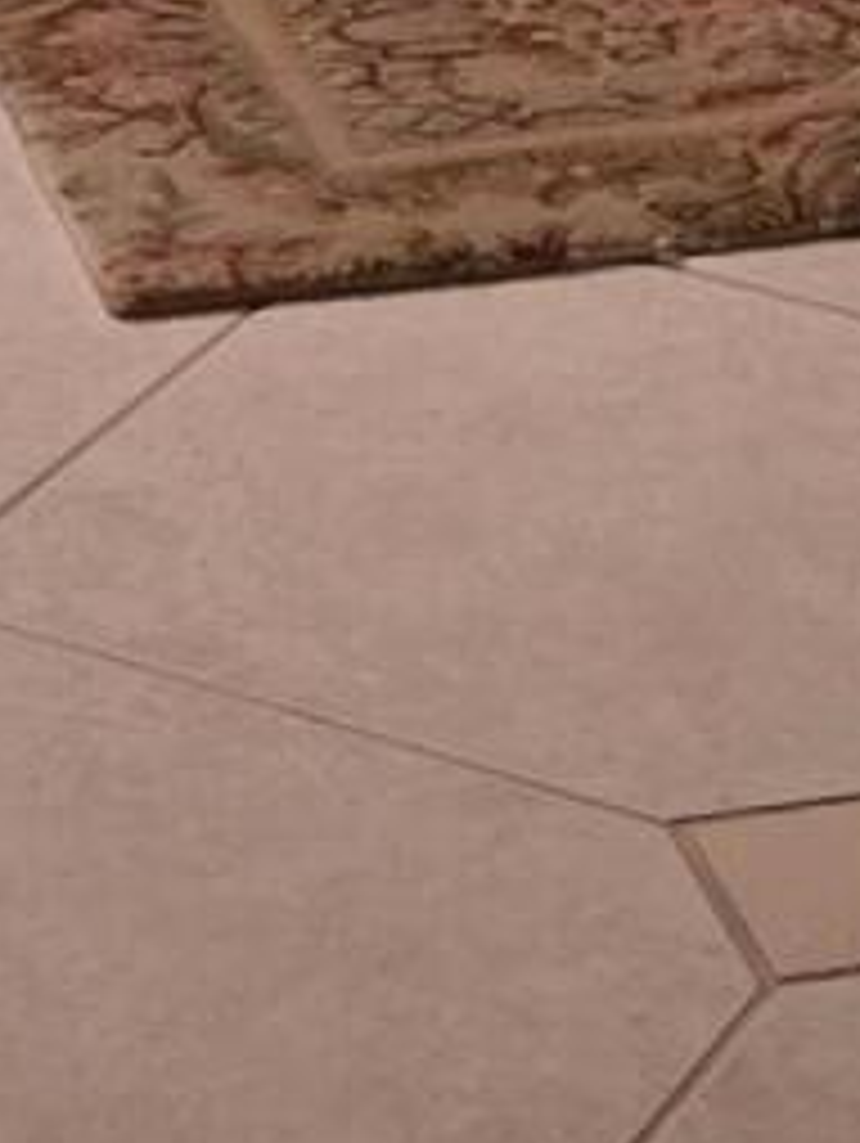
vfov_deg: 10.0
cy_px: -1246
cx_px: 883
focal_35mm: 181
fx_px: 5986
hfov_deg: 8.2
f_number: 1.8
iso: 400
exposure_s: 1/120
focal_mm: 5.4
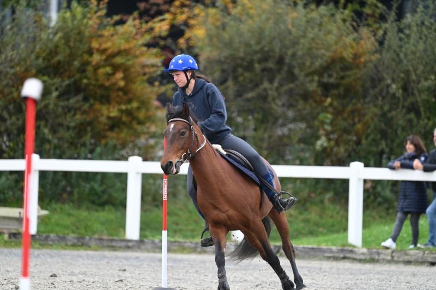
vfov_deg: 3.4
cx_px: 218
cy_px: 145
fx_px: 4840
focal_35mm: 400
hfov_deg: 5.2
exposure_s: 1/800
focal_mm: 400
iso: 2500
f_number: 5.6
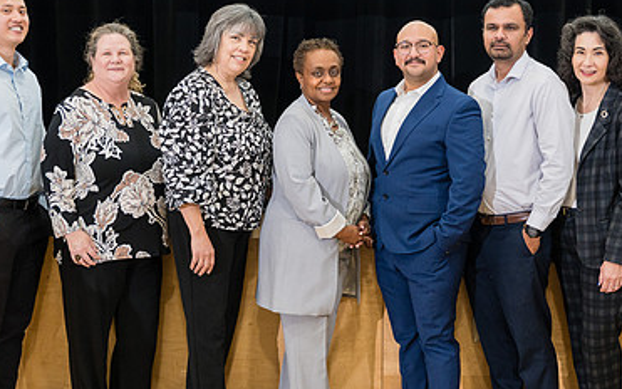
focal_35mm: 70
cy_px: 180
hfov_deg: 29.3
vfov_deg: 18.6
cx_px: 345
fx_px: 1187
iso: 1600
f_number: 2.8
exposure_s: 1/250
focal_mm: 43.9
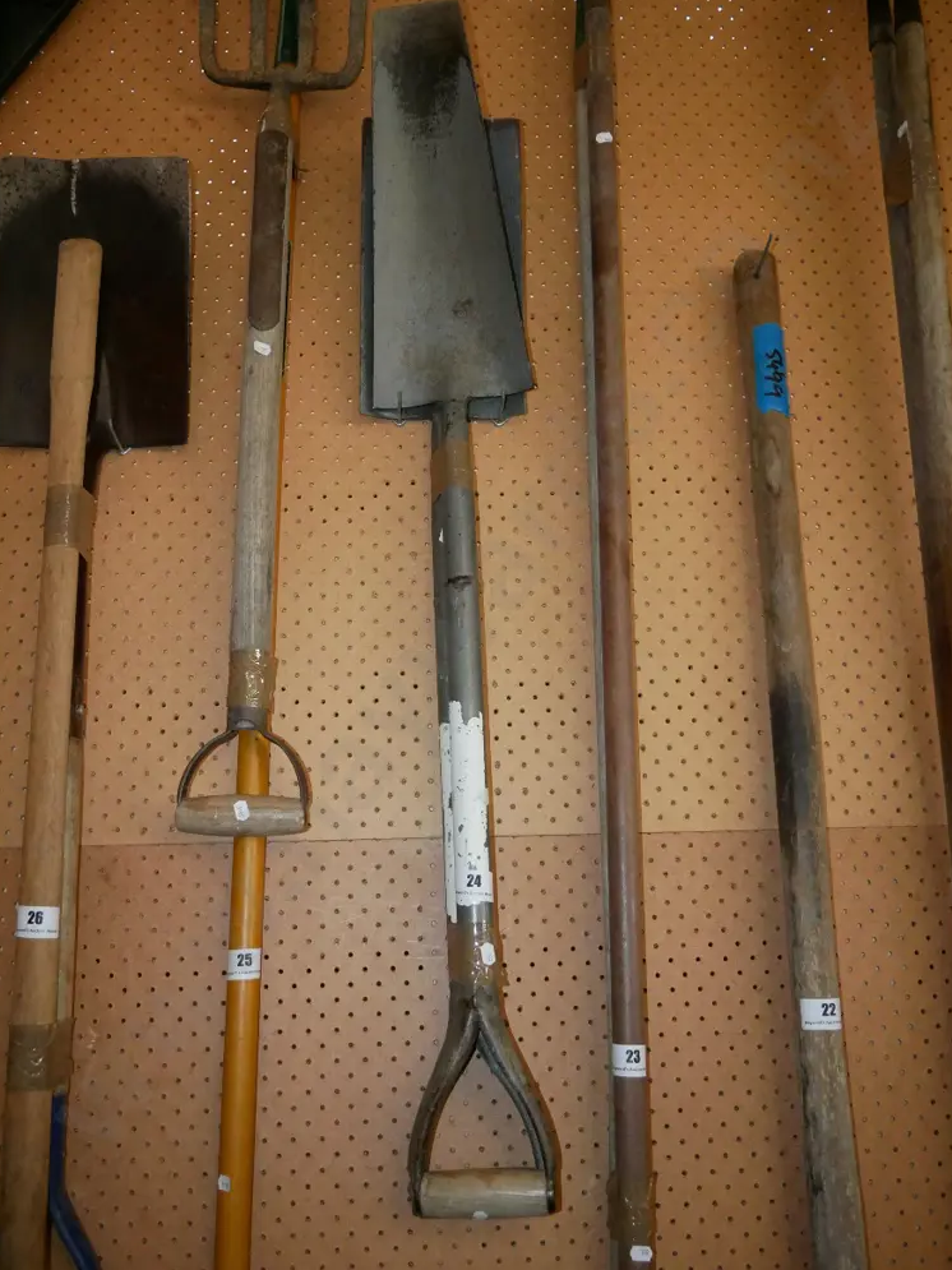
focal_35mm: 35
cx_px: 469
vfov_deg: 52.6
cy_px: 618
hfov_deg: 40.7
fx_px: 1284
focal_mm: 17
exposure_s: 1/60
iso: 3200
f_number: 3.8
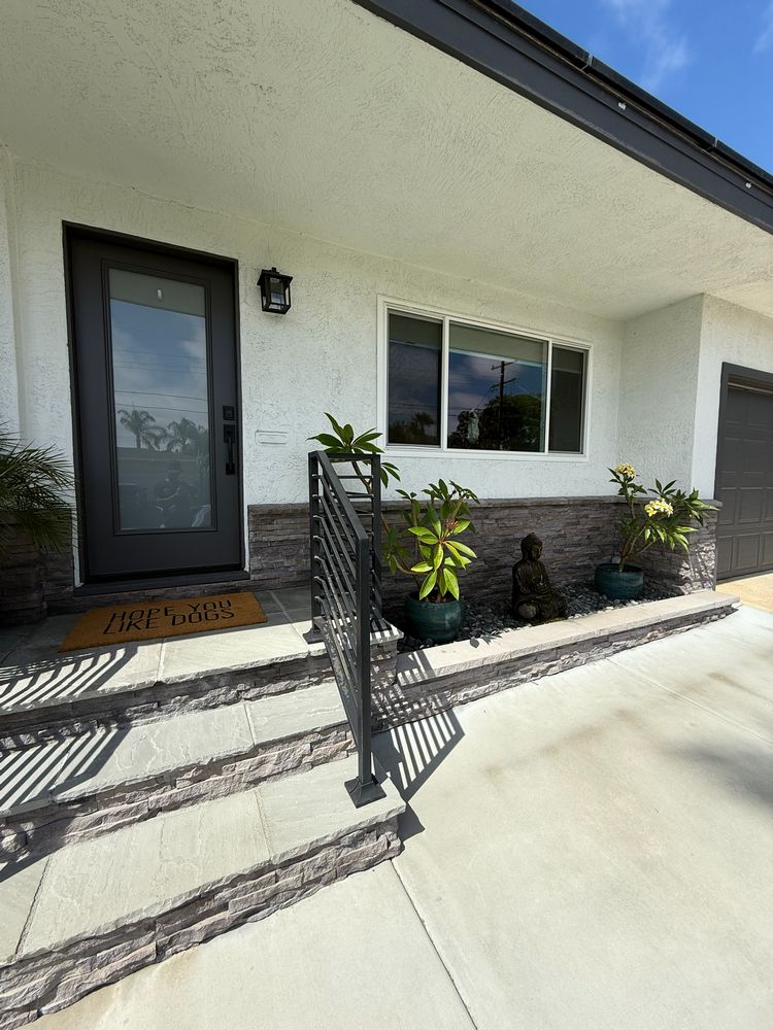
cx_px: 386
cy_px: 515
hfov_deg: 85.7
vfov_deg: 102.1
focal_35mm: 14
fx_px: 417
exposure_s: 1/1745
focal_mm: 2.22
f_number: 2.2
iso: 50
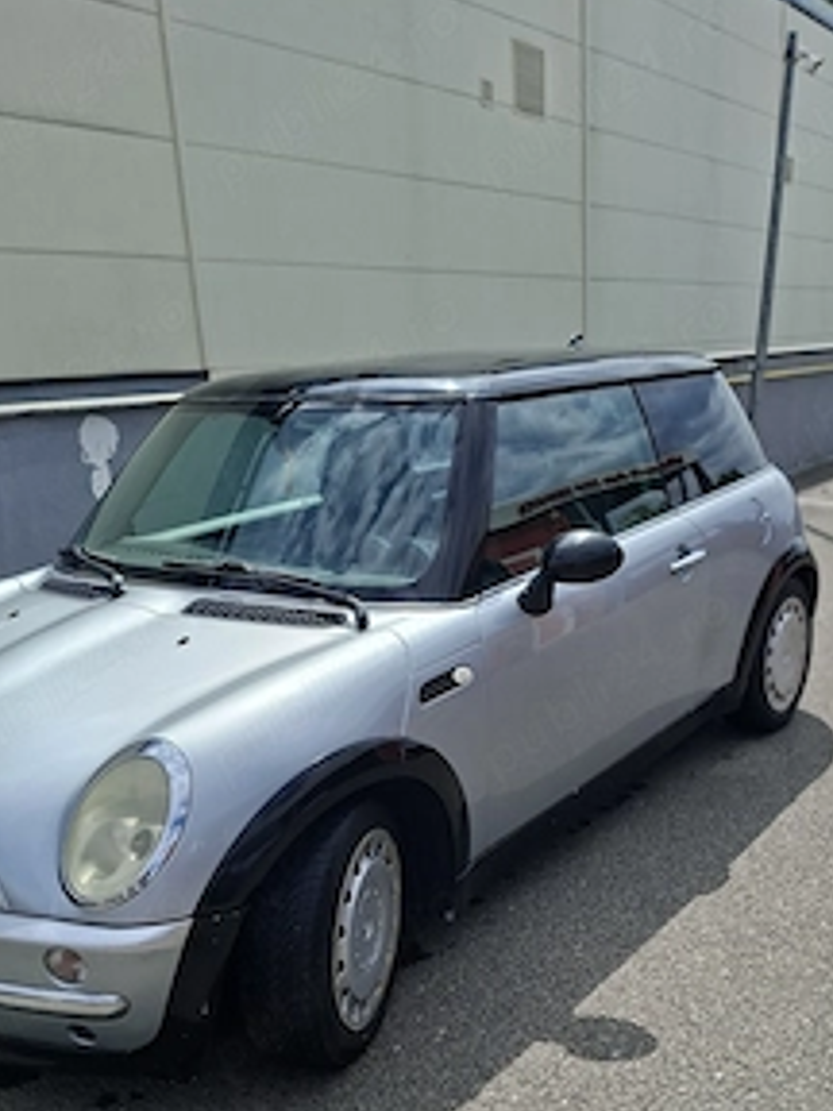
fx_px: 1027
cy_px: 748
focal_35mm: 32
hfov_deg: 44.1
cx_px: 470
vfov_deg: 55.5
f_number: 1.8
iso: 50
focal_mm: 5.54
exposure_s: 1/3333
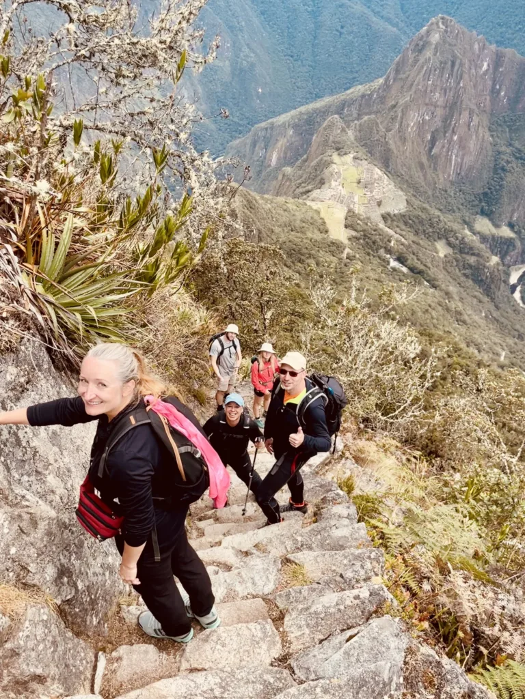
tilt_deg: -39.5
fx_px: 526
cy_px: 350
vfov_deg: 67.3
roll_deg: -1.2
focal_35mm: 26
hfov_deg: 53.1
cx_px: 262
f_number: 1.6
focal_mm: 4.2
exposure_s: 1/1531
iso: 32
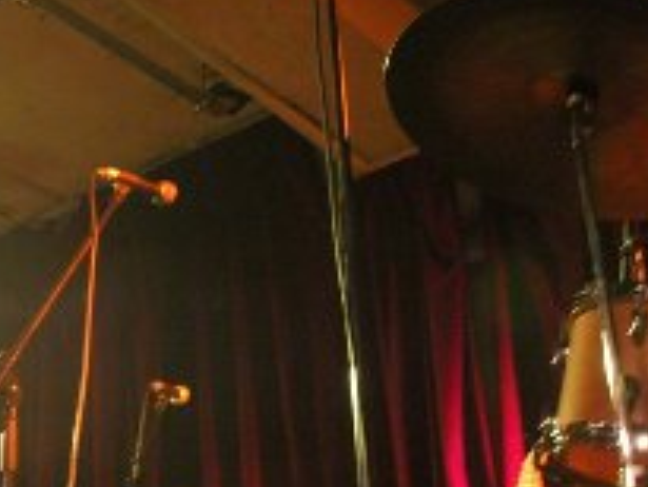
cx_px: 179
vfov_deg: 20.4
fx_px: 1349
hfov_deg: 26.7
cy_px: 319
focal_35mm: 72
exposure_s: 1/1.3
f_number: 3.3
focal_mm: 6.3
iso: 400
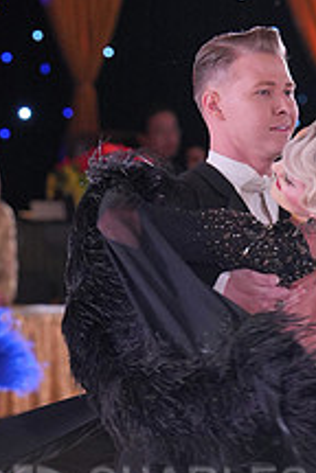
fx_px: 4568
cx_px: 223
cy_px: 510
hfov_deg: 4.0
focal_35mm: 347
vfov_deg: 5.9
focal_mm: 129
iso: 2000
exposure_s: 1/500
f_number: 4
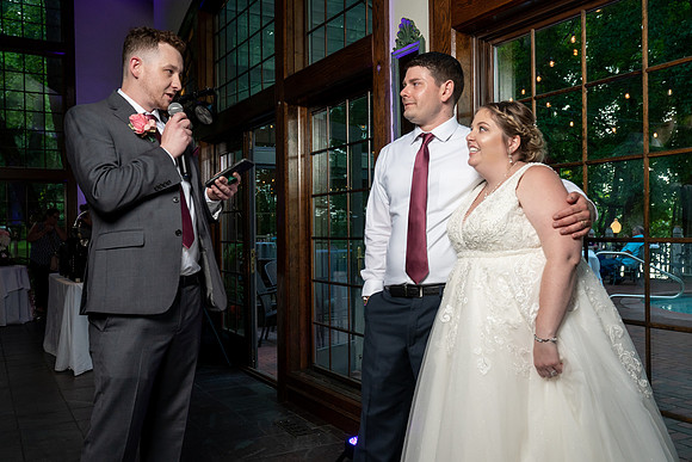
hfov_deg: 56.8
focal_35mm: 33
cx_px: 345
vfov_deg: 39.7
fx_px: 639
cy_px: 231
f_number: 5.6
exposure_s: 1/200
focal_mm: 33
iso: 2000
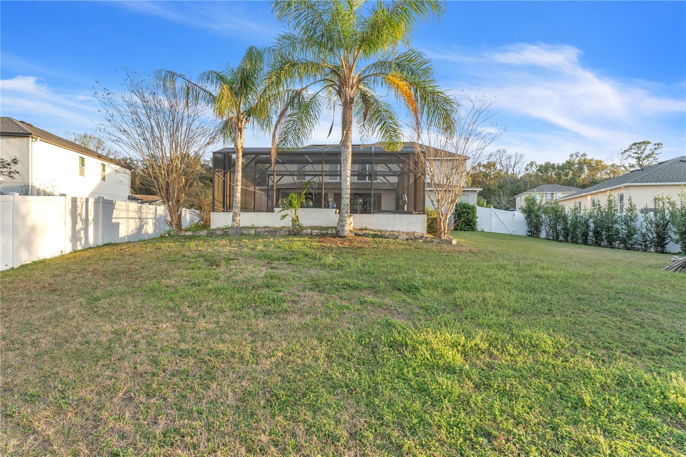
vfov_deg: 71.4
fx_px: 318
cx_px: 343
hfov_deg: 94.3
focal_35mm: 17
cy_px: 228
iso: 400
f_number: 8
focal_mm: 16.7
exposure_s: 1/160
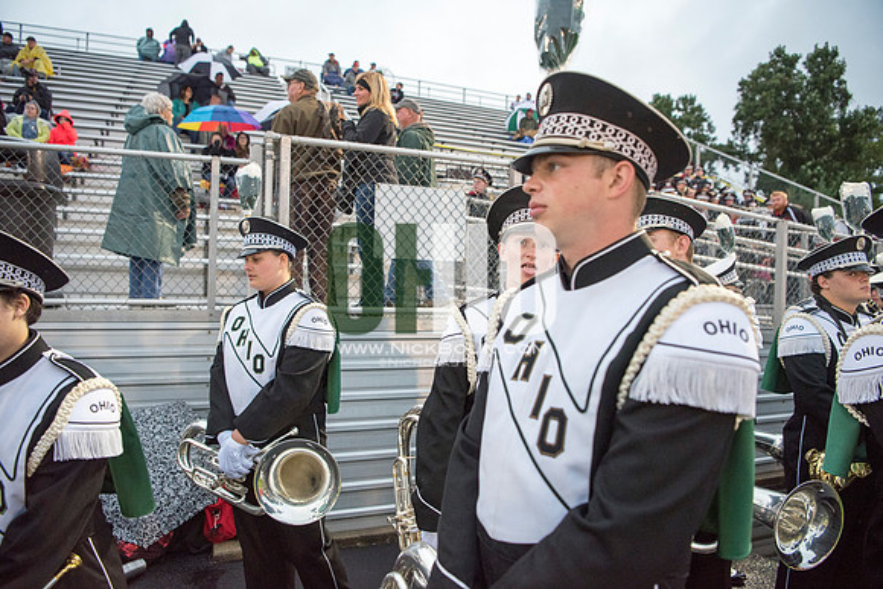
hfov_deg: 73.7
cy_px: 294
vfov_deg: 53.2
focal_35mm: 24
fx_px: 589
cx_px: 442
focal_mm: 24
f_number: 3.2
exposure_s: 1/800
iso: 2000
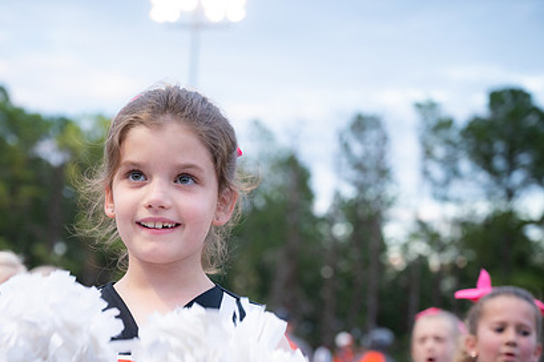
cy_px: 234
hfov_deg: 23.1
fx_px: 1329
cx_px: 197
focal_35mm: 88
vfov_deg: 15.5
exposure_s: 1/400
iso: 1250
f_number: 4
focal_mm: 62
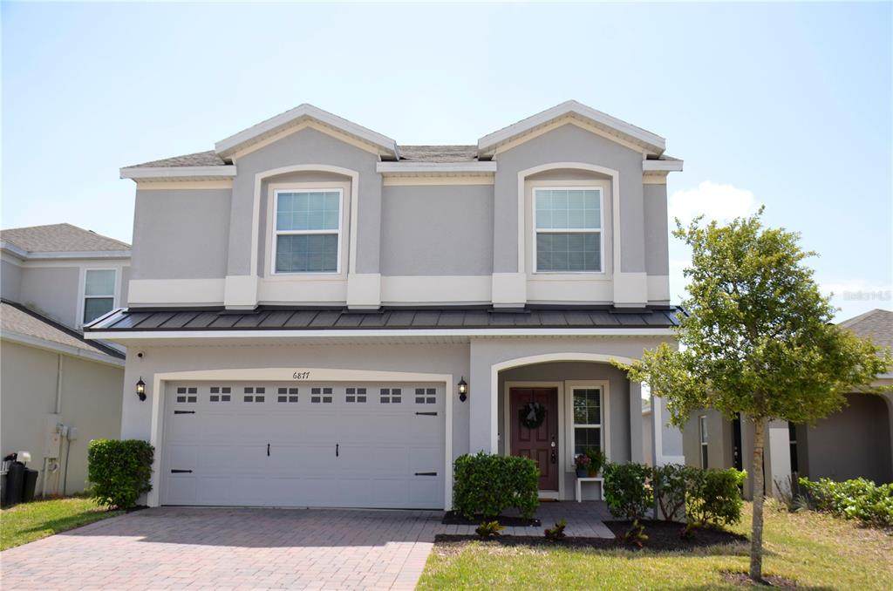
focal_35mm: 33
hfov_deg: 57.3
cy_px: 296
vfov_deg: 39.8
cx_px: 446
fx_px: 817
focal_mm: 22
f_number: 8
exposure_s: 1/250
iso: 100
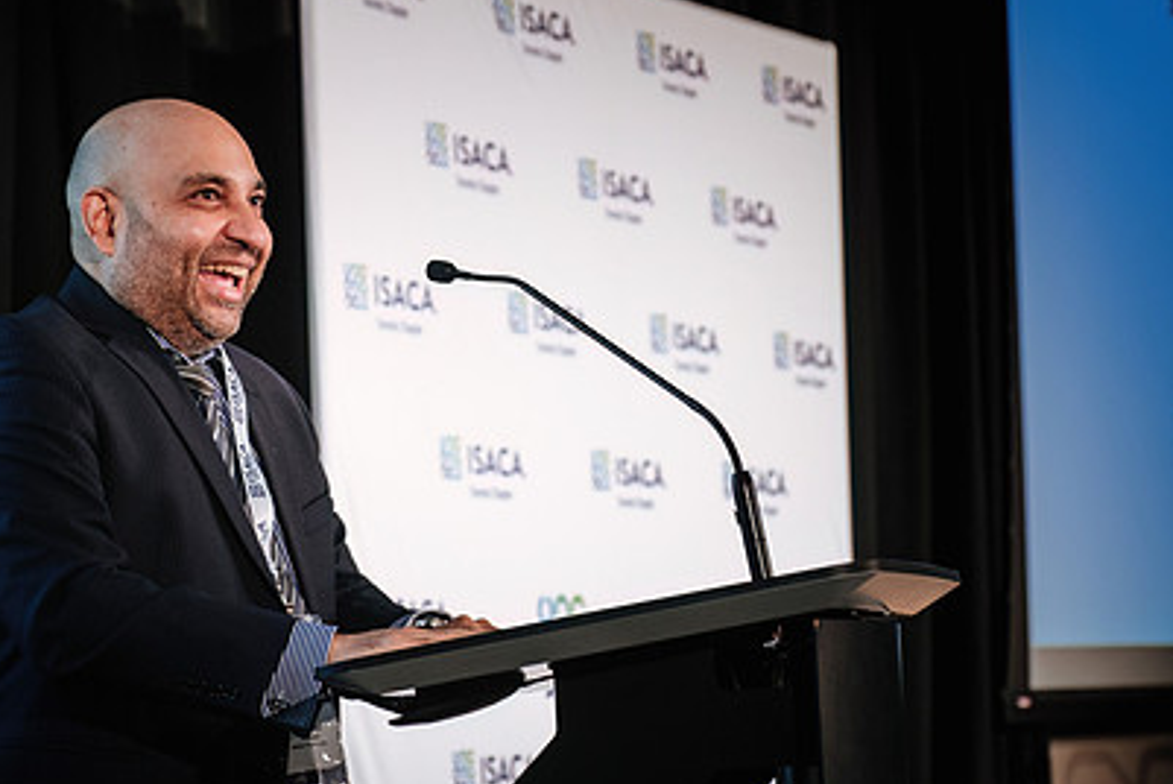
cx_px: 591
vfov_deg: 11.4
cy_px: 502
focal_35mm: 120
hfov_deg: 17.0
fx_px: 3913
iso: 800
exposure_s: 1/50
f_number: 2.8
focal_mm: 55
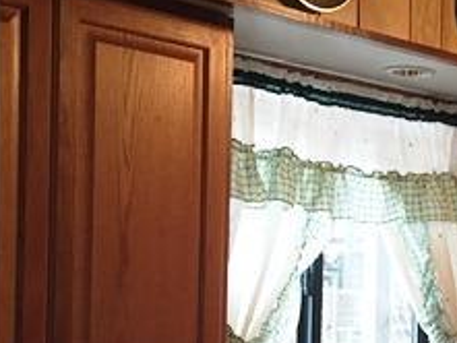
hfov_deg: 22.4
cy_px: 304
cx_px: 453
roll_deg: -1.0
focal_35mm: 84
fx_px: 1110
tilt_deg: -0.1
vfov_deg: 17.3
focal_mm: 4.15
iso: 80
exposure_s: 1/30
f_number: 2.2
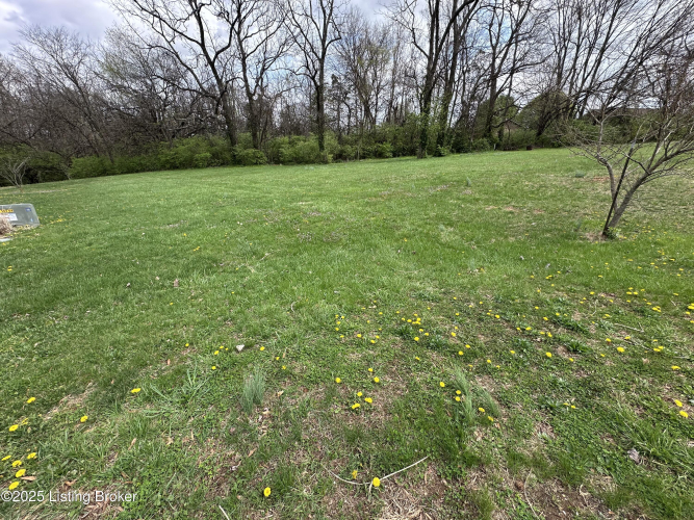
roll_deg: -0.4
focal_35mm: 14
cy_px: 260
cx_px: 347
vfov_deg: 85.7
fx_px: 281
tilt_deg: -19.8
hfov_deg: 102.1
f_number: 2.2
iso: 40
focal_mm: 2.22
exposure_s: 1/670
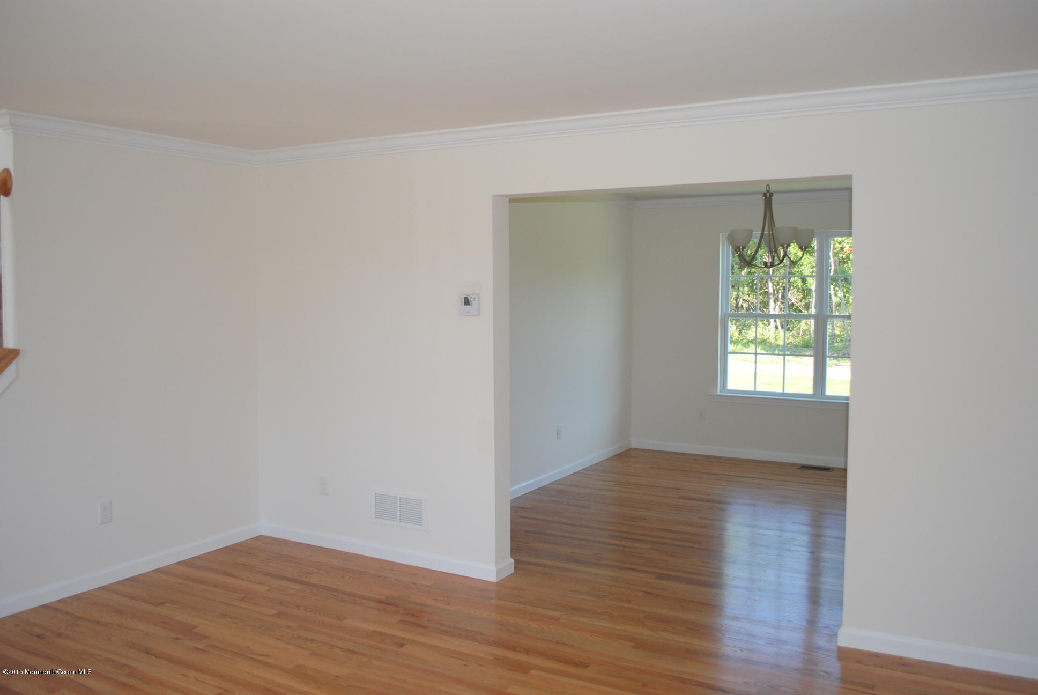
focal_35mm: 30
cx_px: 519
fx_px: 866
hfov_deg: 61.9
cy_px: 348
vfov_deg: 43.7
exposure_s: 1/200
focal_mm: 20
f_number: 3.8
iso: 400
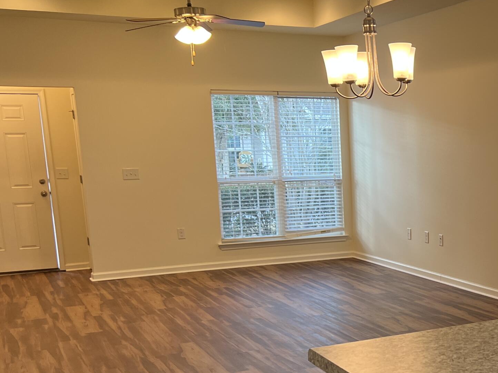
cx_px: 440
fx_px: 777
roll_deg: +0.8
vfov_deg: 26.6
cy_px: 296
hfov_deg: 33.8
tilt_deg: -12.1
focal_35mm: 54
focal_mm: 5.7
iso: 100
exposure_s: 1/120
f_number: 1.5
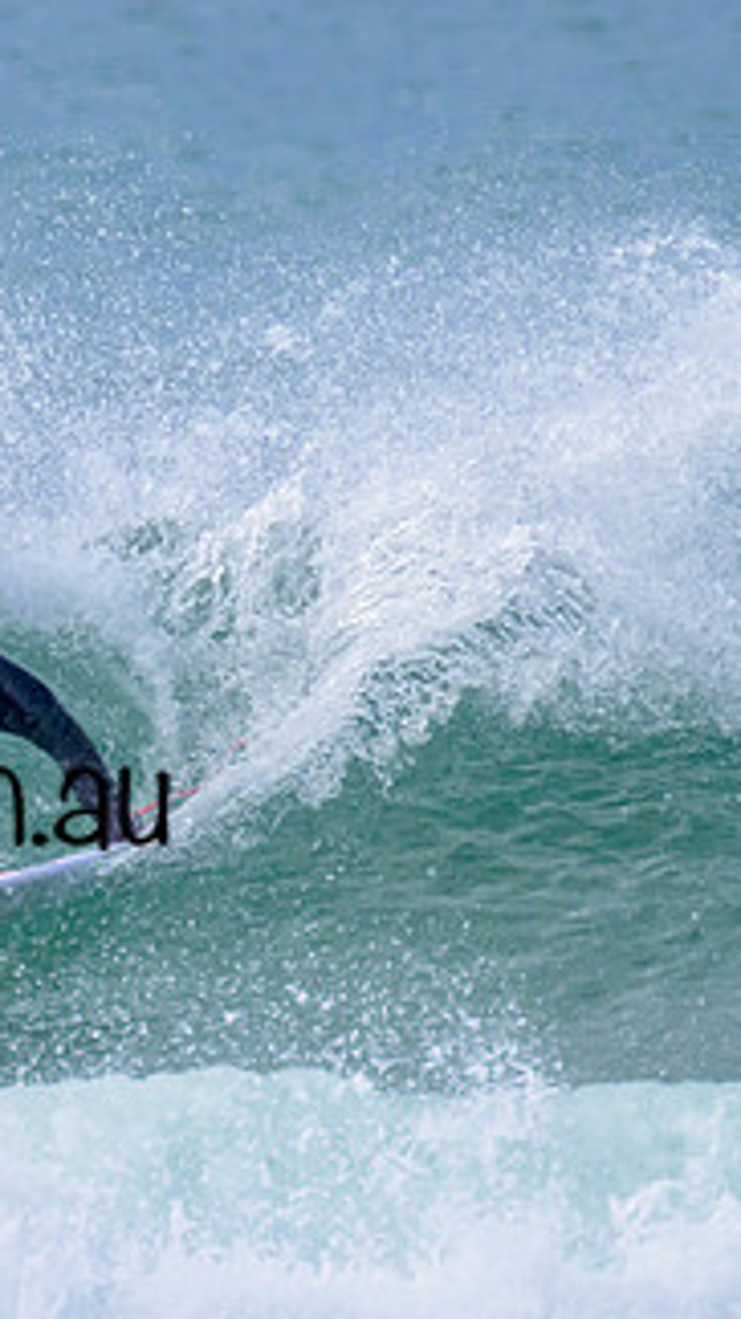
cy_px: 458
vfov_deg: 1.0
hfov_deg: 0.6
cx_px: -35
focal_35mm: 2062
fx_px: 72102
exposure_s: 1/2000
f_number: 11
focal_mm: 800
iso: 1000
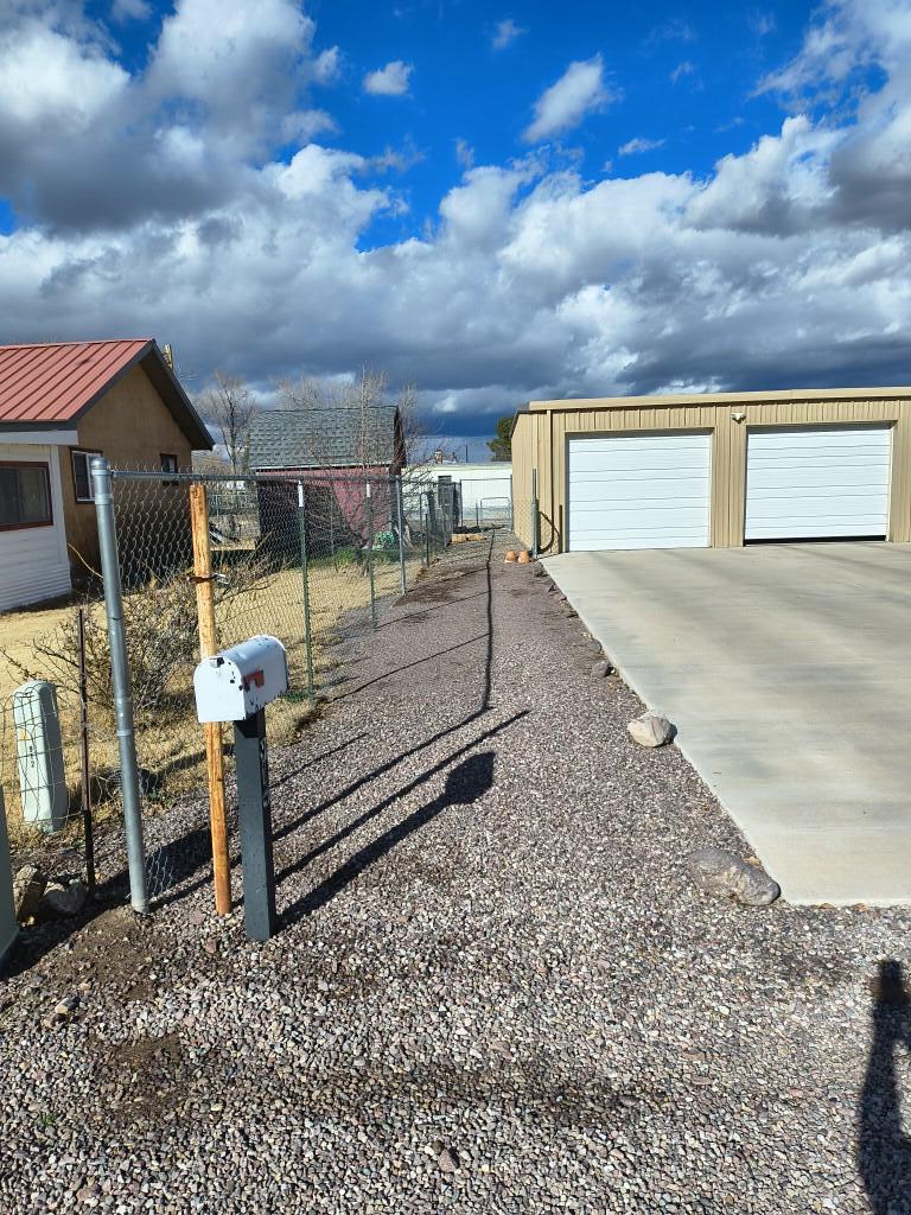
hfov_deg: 54.9
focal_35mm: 25
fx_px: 877
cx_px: 456
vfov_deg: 69.4
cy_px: 608
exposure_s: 1/1909
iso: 100
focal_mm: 4.68
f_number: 1.7
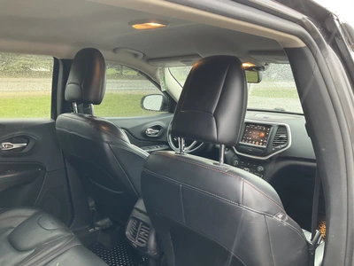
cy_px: 133
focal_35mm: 29
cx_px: 177
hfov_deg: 61.7
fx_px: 297
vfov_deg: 48.2
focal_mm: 3
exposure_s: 1/60
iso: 125
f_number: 1.8
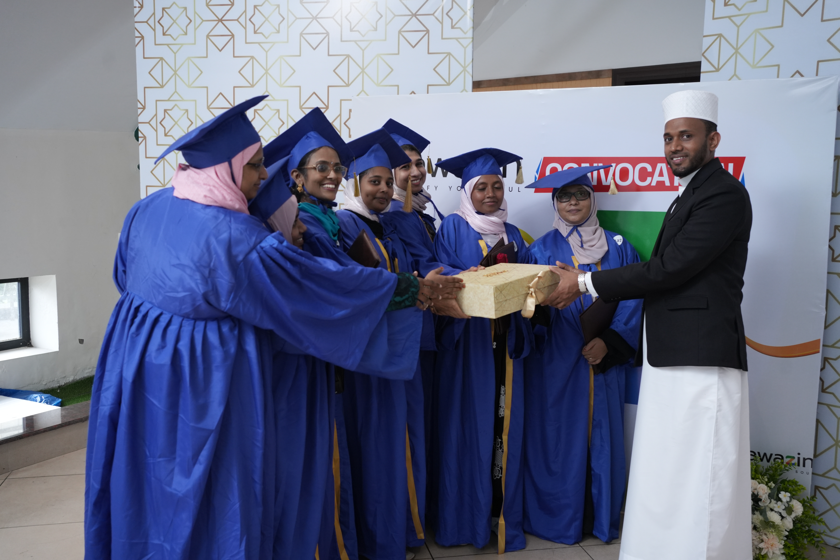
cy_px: 280
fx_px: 817
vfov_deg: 37.9
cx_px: 420
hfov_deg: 54.4
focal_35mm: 35
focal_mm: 35
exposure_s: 1/125
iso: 1600
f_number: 4.5
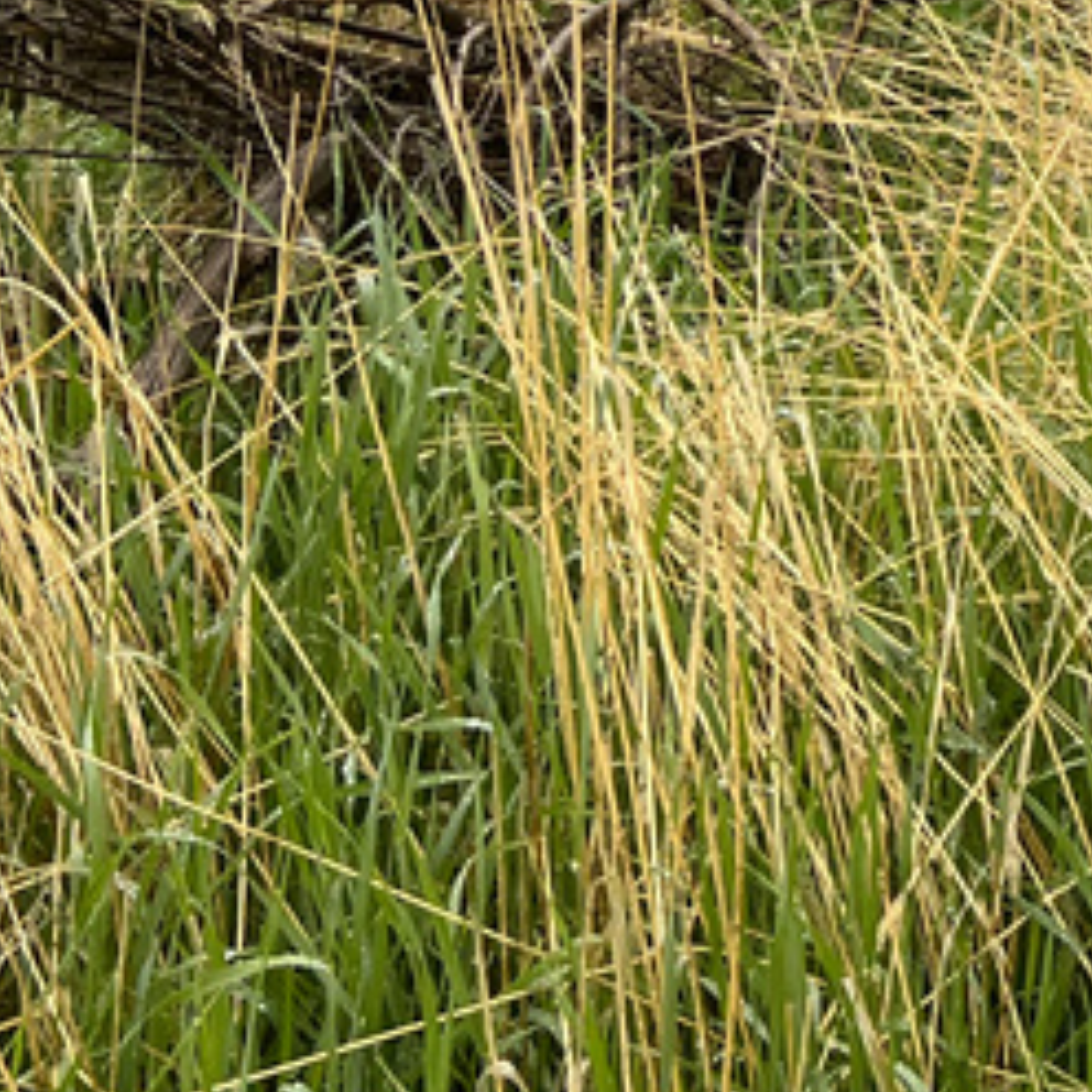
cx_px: 1581
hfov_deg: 16.8
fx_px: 3391
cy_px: -396
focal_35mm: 95
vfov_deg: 17.0
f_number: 1.5
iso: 50
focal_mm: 5.7
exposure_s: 1/803
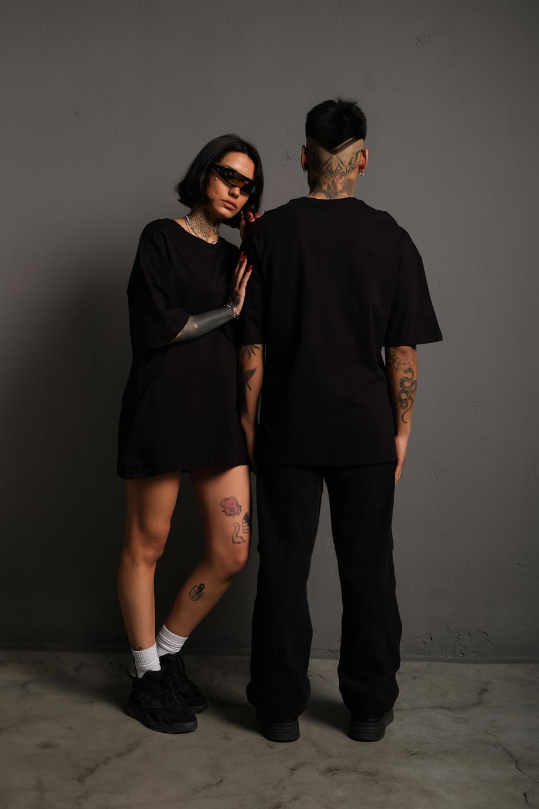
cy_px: 404
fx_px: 786
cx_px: 270
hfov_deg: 37.9
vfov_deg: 54.4
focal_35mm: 35
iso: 160
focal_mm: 23.3
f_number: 5
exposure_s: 1/160
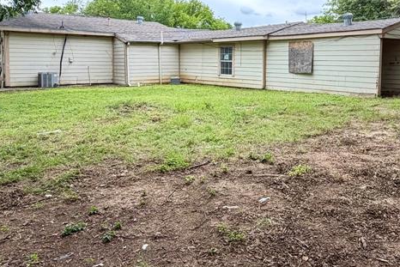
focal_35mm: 32
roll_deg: -0.6
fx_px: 356
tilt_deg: -3.2
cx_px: 270
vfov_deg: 40.4
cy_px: 80
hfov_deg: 57.3
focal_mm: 2.22
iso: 50
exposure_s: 1/502
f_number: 2.2
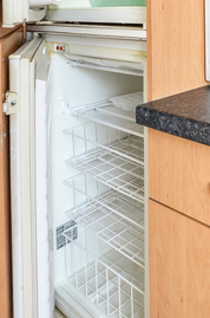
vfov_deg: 45.4
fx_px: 325
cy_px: 13
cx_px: 214
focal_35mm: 37
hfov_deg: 32.7
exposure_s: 1/30
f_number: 3.5
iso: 140
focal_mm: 10
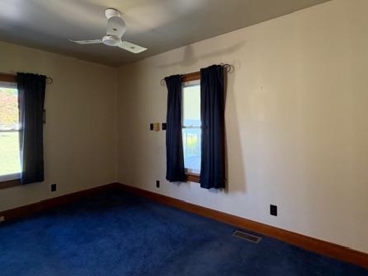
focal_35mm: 20
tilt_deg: +1.5
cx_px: 178
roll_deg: +0.5
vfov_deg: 65.7
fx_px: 213
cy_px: 118
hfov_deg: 81.7
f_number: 2.2
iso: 320
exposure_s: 1/60
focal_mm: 2.22
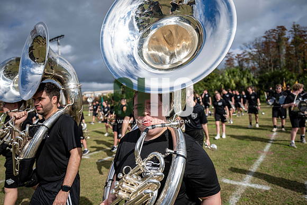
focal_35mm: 24
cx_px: 154
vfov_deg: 53.2
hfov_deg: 73.7
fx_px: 205
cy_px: 102
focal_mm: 24
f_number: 2.8
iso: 40
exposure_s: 1/1250
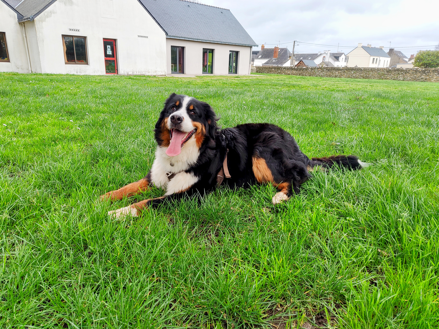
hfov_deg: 71.6
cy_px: 164
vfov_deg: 56.8
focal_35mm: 24
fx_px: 304
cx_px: 220
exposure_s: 1/155
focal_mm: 5.56
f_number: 1.88
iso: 50
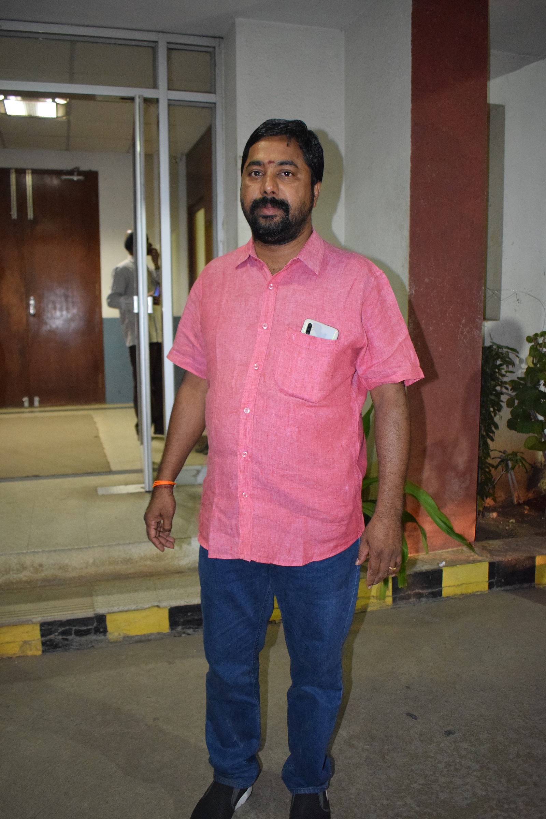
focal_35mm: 30
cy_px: 410
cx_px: 273
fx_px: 682
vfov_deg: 61.9
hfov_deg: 43.6
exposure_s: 1/60
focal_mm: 20
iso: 3200
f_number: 3.8
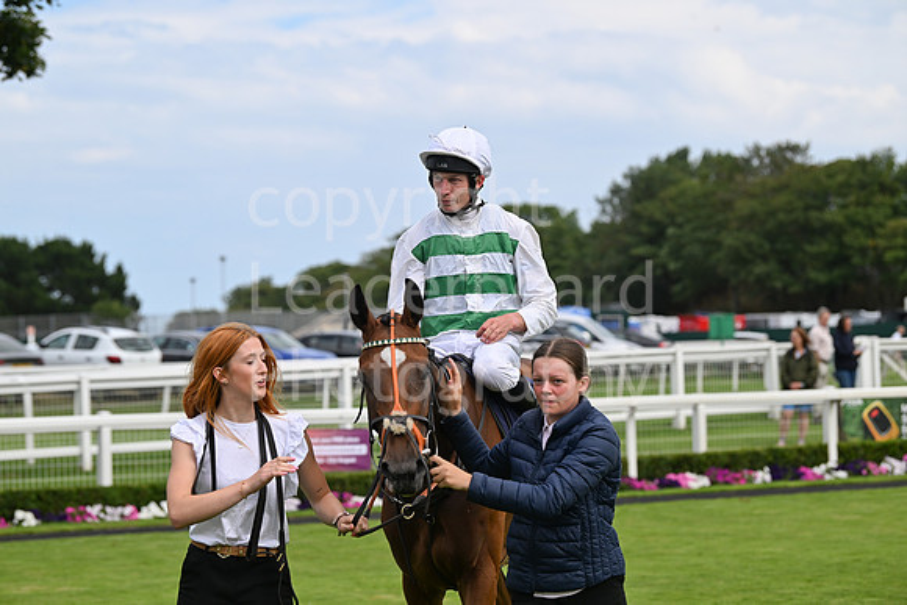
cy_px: 302
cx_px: 454
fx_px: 3074
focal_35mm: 122
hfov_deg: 16.8
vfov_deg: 11.2
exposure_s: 1/3200
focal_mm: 122
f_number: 5
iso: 500
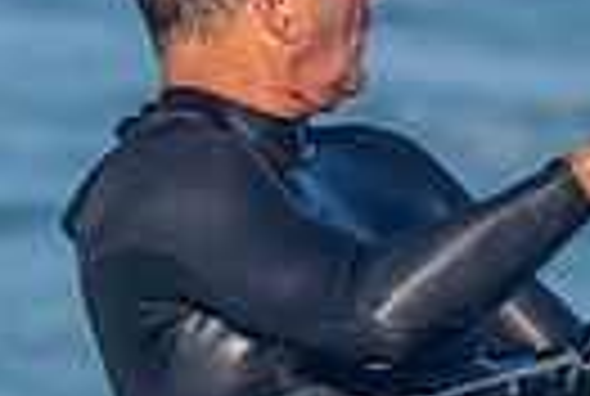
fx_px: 42725
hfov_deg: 0.8
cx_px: 250
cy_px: 251
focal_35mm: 2601
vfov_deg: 0.5
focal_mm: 480
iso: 31
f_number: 5.6
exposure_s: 1/640
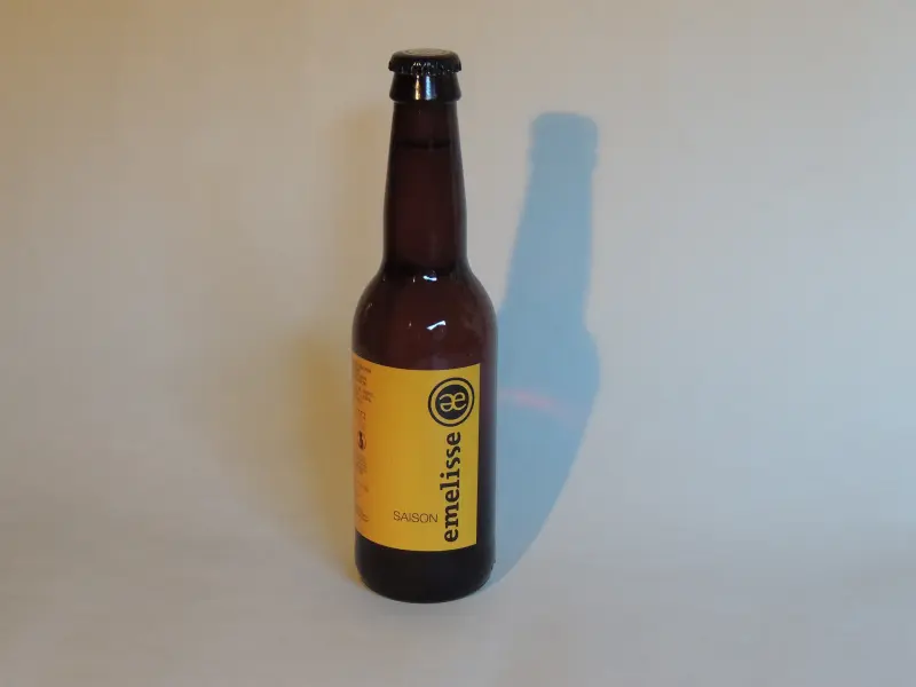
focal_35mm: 70
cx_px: 458
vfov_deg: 21.0
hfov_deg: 27.8
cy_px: 344
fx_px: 1852
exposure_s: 1/20
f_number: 3.9
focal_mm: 12.4
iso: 400
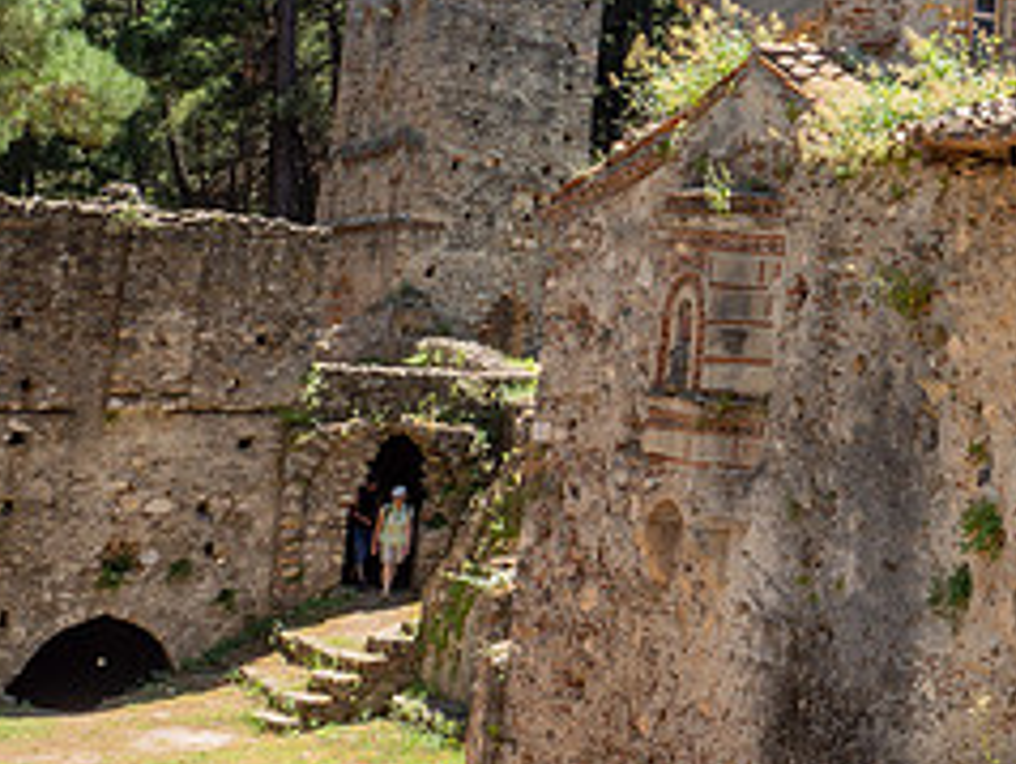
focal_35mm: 73
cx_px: 1204
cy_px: 15
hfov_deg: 24.3
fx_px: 2145
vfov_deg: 19.7
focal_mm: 15
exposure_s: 1/100
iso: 200
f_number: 9
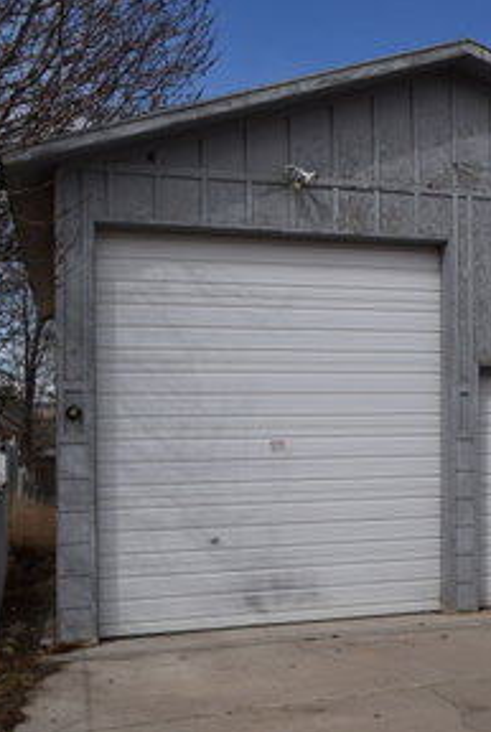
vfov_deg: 43.5
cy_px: 404
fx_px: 917
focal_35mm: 45
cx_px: 375
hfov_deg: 29.4
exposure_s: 1/200
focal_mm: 18
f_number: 13
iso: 100
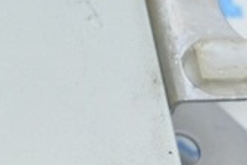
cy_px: 58
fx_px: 1379
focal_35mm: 201
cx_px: -198
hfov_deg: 9.7
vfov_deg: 6.8
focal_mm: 22
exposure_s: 1/60
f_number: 3.8
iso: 400
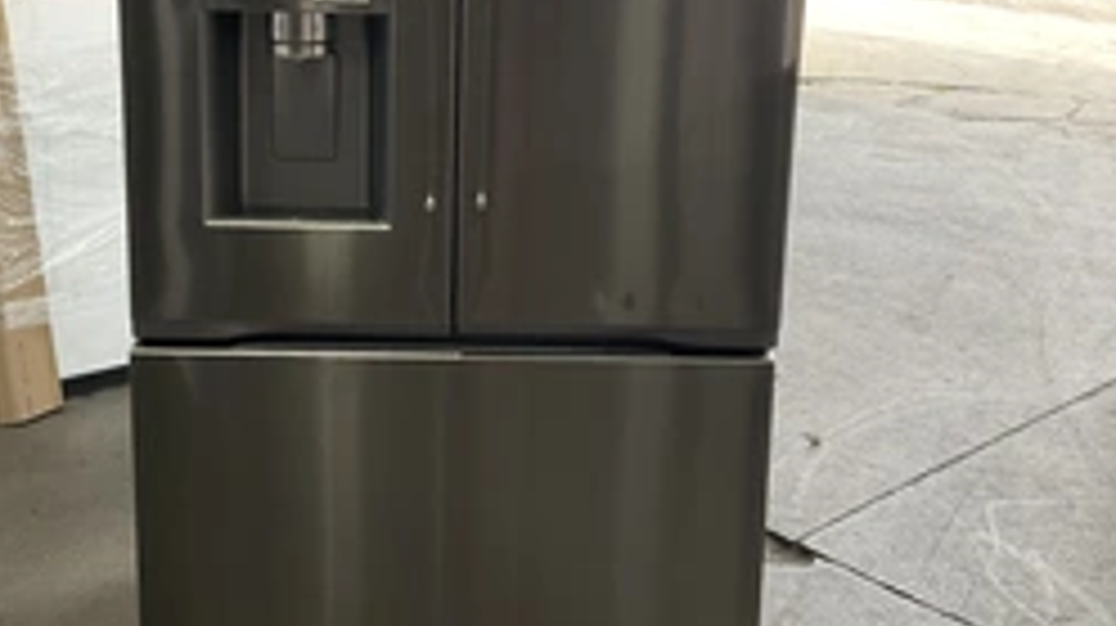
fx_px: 1508
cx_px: 446
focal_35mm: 51
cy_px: 158
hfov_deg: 40.4
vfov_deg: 23.2
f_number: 1.8
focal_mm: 3
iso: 32
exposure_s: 1/122
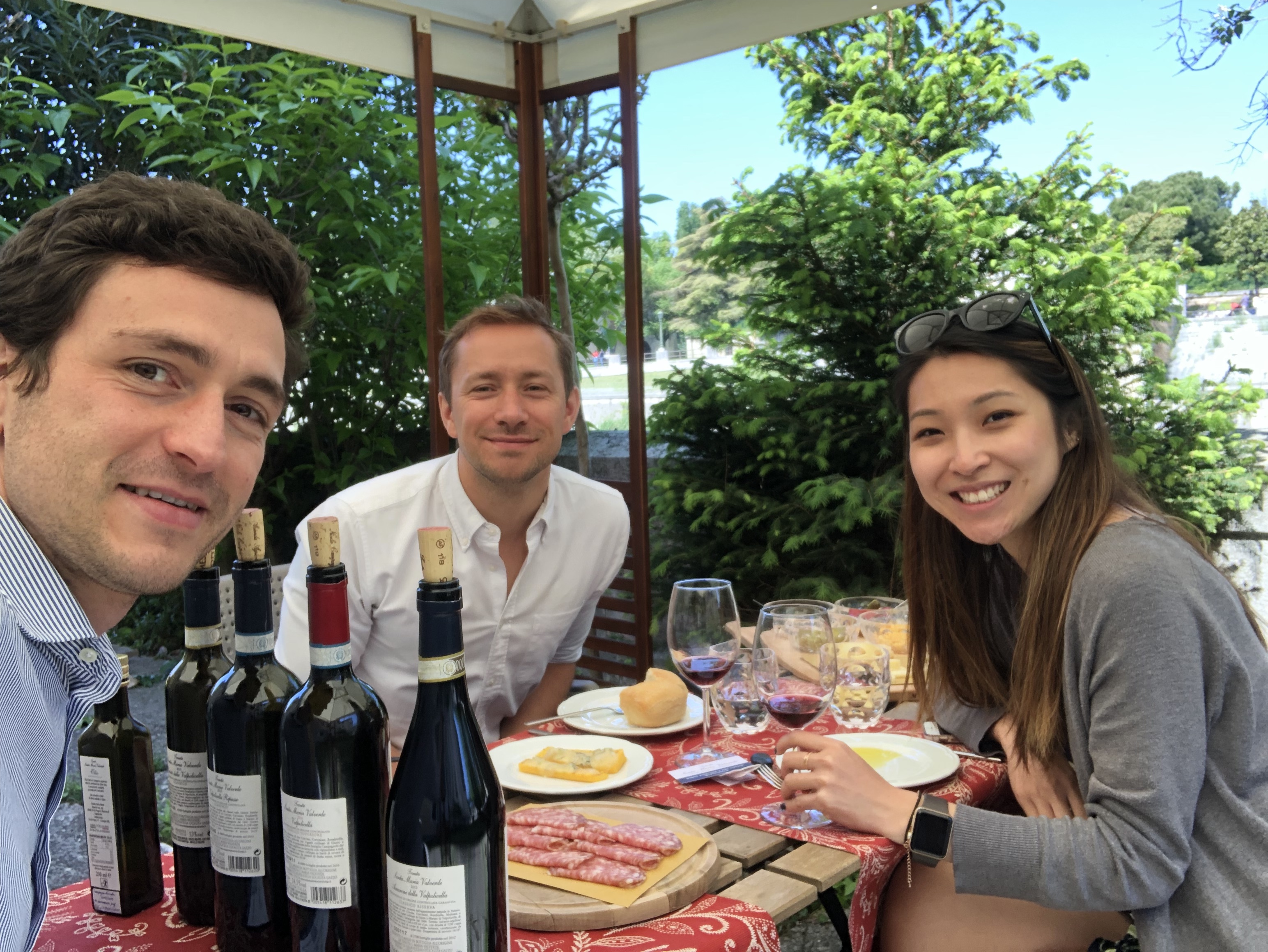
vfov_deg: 44.2
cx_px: 634
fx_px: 1173
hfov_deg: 56.8
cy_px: 476
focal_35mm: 32
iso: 25
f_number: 2.2
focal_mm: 2.87
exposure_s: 1/120
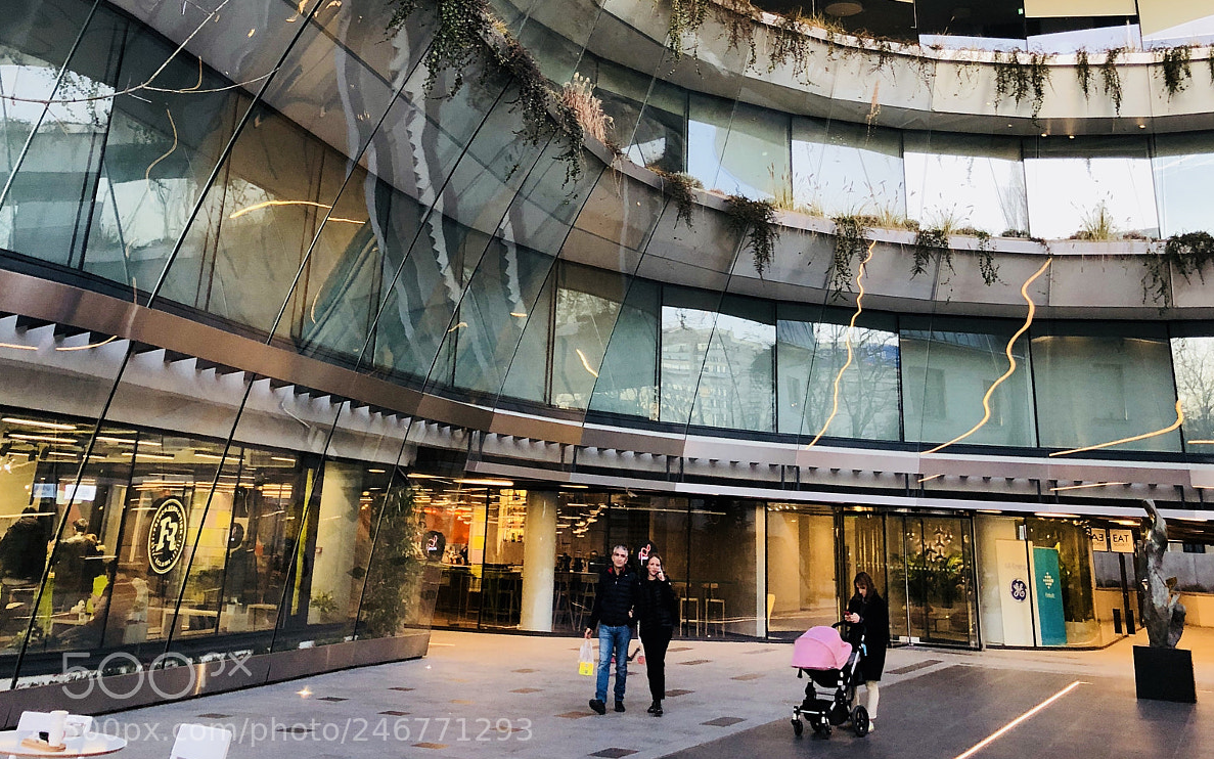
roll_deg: -1.8
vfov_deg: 29.7
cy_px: -8
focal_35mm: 40
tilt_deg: +23.0
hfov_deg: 49.3
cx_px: 612
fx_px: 1323
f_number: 1.8
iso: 32
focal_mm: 4
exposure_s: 1/33
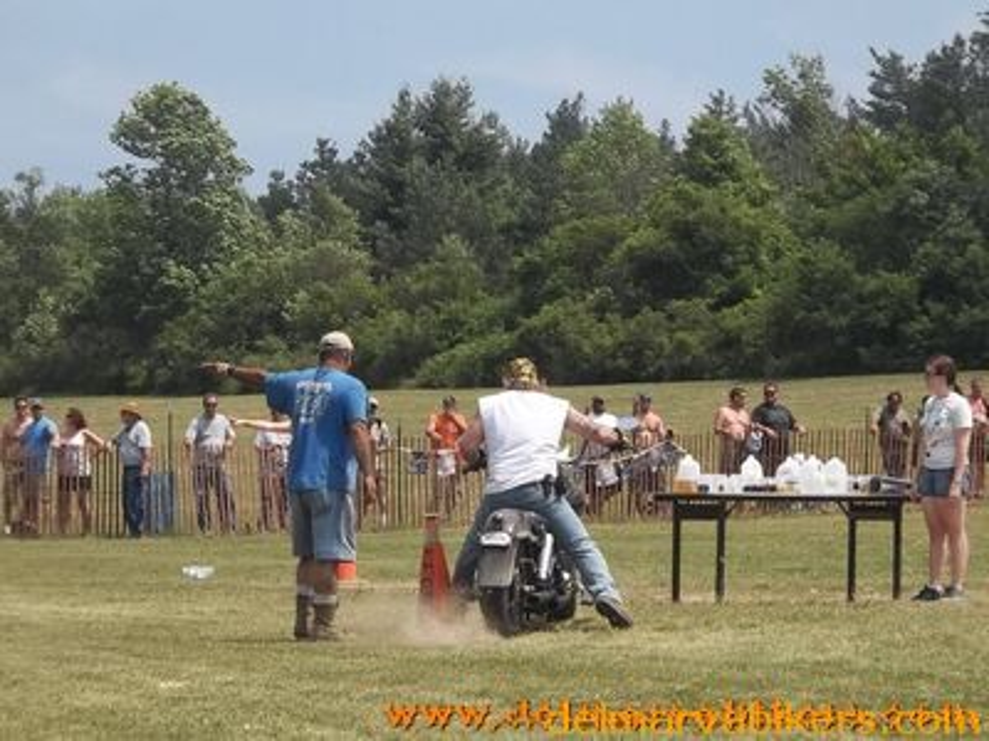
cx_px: 494
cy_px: 370
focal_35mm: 135
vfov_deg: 11.0
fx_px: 3857
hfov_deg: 14.6
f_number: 5.9
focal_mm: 24.5
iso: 80
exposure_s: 1/400
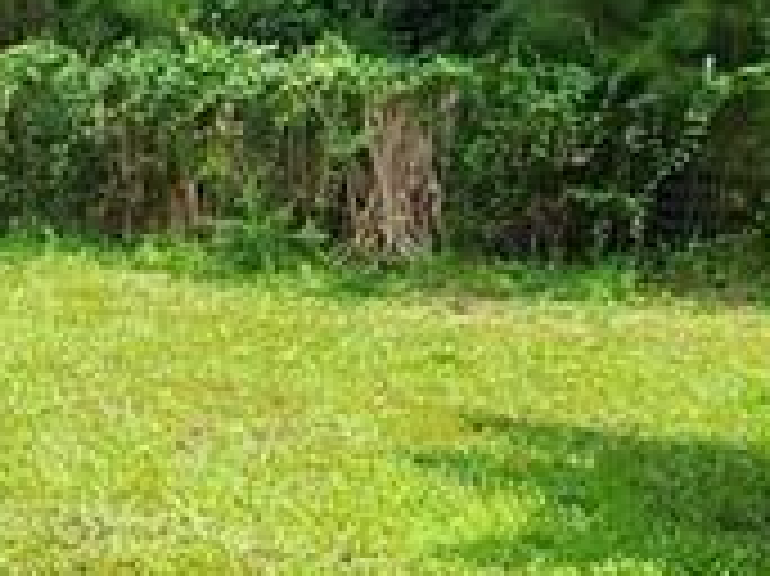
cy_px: 486
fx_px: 1734
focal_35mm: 78
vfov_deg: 18.6
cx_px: -189
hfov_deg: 22.7
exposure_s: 1/626
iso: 50
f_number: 2.2
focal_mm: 2.2
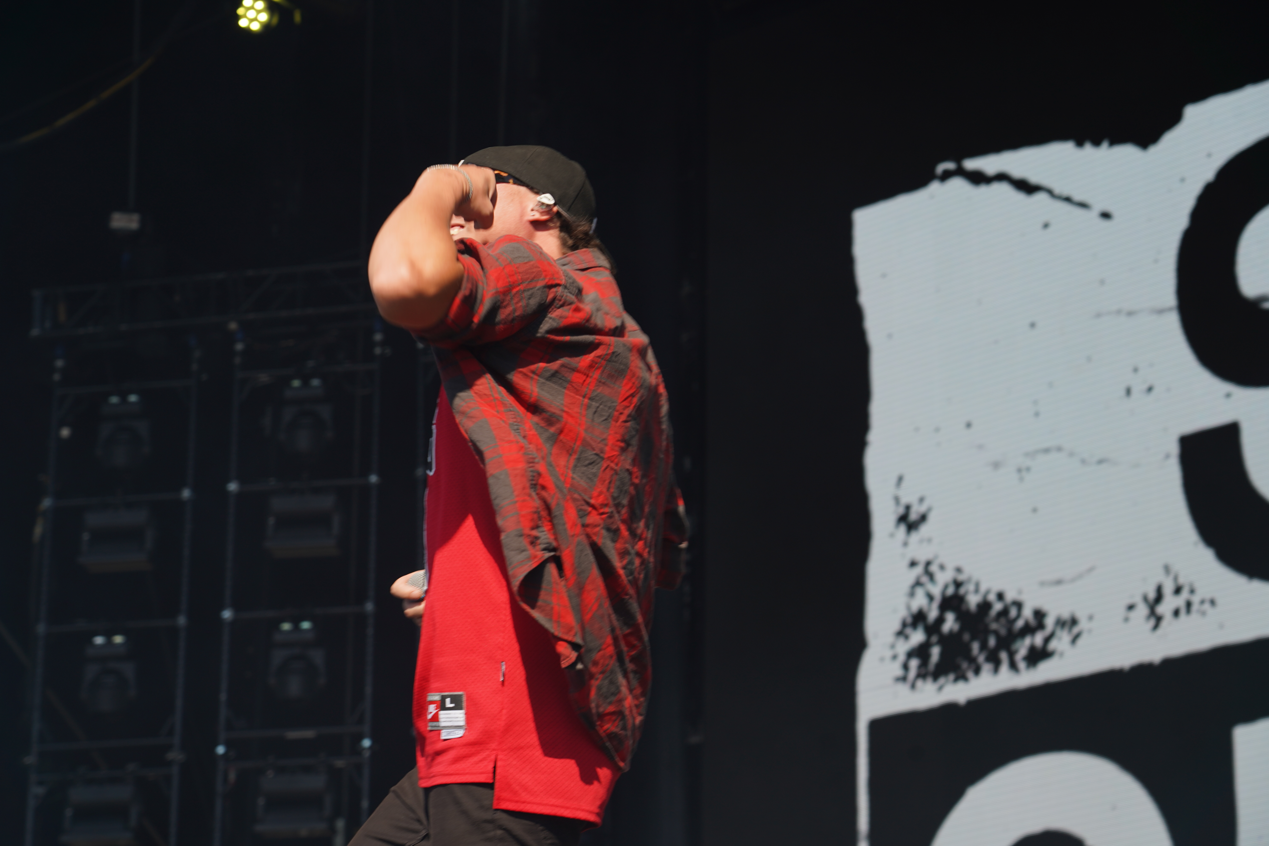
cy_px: 423
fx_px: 3701
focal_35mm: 105
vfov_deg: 13.0
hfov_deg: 19.5
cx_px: 634
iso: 100
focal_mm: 105
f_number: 6.3
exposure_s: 1/320
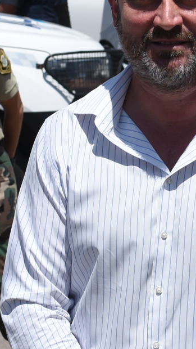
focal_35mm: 178
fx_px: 1644
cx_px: 334
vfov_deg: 12.1
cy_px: 130
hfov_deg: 6.7
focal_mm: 35
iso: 200
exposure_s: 1/1600
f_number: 6.3
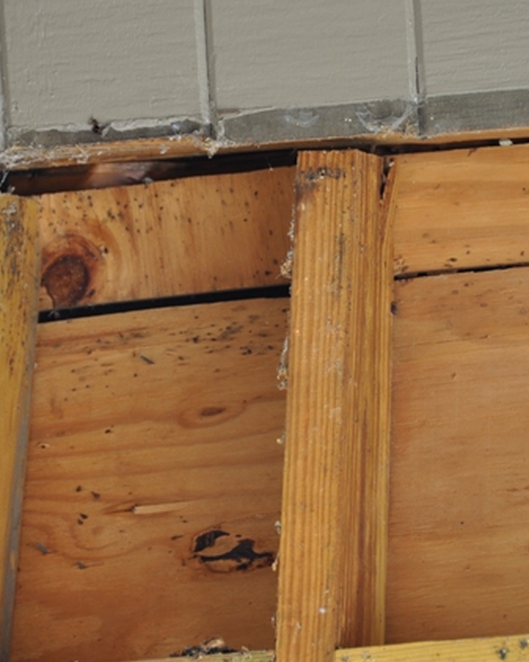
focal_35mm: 256
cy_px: 332
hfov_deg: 6.0
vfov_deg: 7.6
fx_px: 5015
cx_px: 283
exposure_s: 1/80
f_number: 5.3
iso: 400
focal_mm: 120
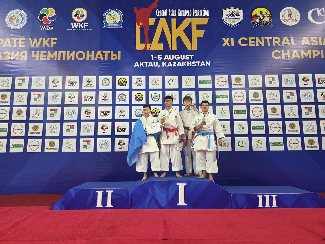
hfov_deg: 73.9
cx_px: 162
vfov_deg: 58.9
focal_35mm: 23
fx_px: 216
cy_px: 122
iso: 200
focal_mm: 6.3
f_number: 1.7
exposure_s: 1/120
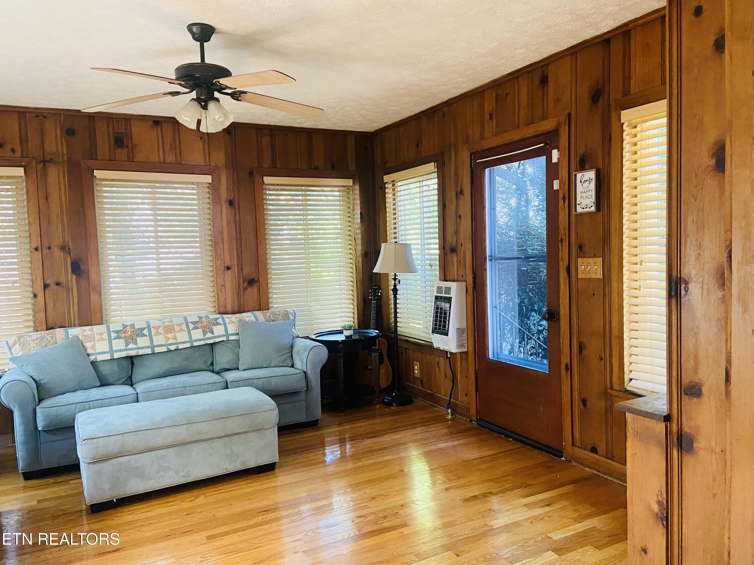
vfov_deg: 53.1
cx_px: 377
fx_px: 566
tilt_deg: -3.5
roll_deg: +1.6
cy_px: 282
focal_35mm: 26
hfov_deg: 67.3
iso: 400
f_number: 1.8
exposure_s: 1/60
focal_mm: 4.25
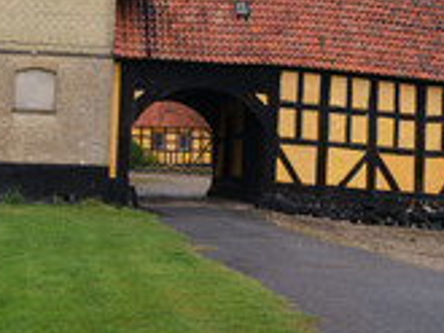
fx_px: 809
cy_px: 153
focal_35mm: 63
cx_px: 153
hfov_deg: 30.5
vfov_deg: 23.3
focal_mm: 18
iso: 100
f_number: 8
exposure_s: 1/60
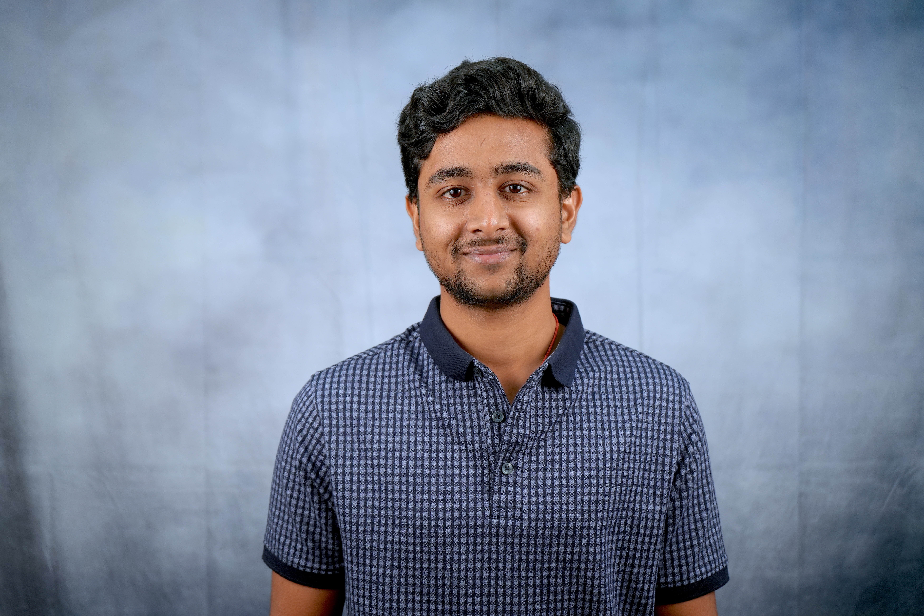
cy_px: 308
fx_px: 1078
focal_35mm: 42
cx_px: 462
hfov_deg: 46.4
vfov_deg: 31.9
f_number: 4.5
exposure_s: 1/160
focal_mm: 42
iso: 400
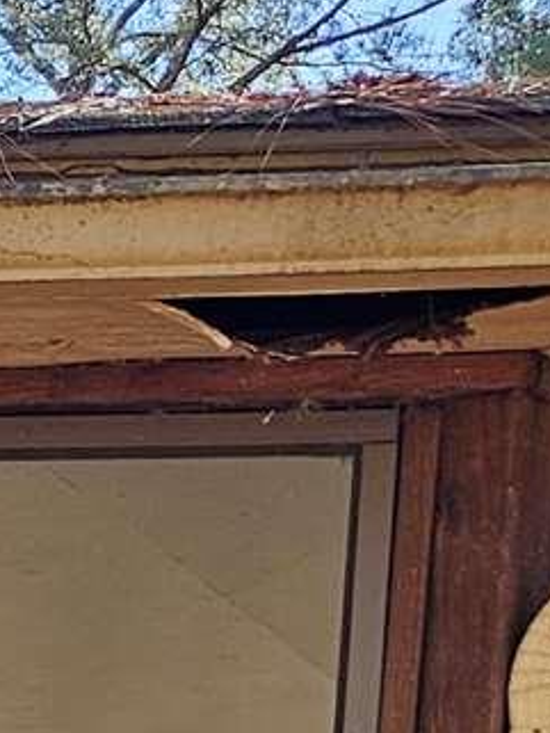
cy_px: 1521
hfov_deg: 7.7
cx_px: -1152
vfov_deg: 10.8
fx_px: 3493
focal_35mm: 165
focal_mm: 5.4
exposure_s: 1/164
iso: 25
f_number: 1.8
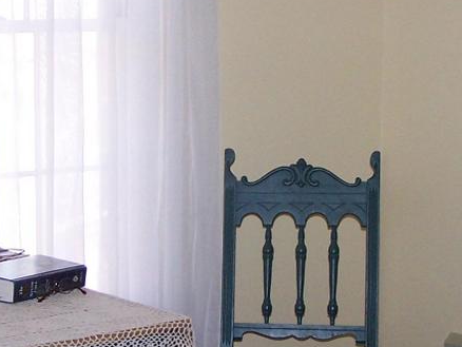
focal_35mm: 111
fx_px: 1482
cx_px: 243
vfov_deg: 13.4
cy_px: 154
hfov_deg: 17.7
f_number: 2.8
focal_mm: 6.3
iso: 140
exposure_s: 1/60
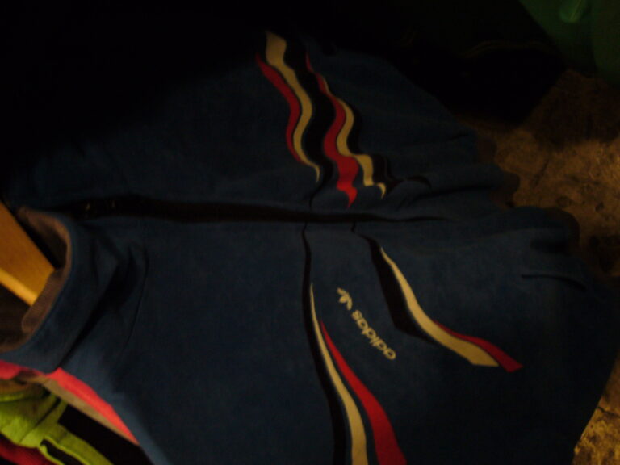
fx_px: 716
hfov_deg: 46.8
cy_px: 232
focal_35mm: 40
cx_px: 310
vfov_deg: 36.0
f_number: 3
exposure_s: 1/8
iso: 200
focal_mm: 6.6
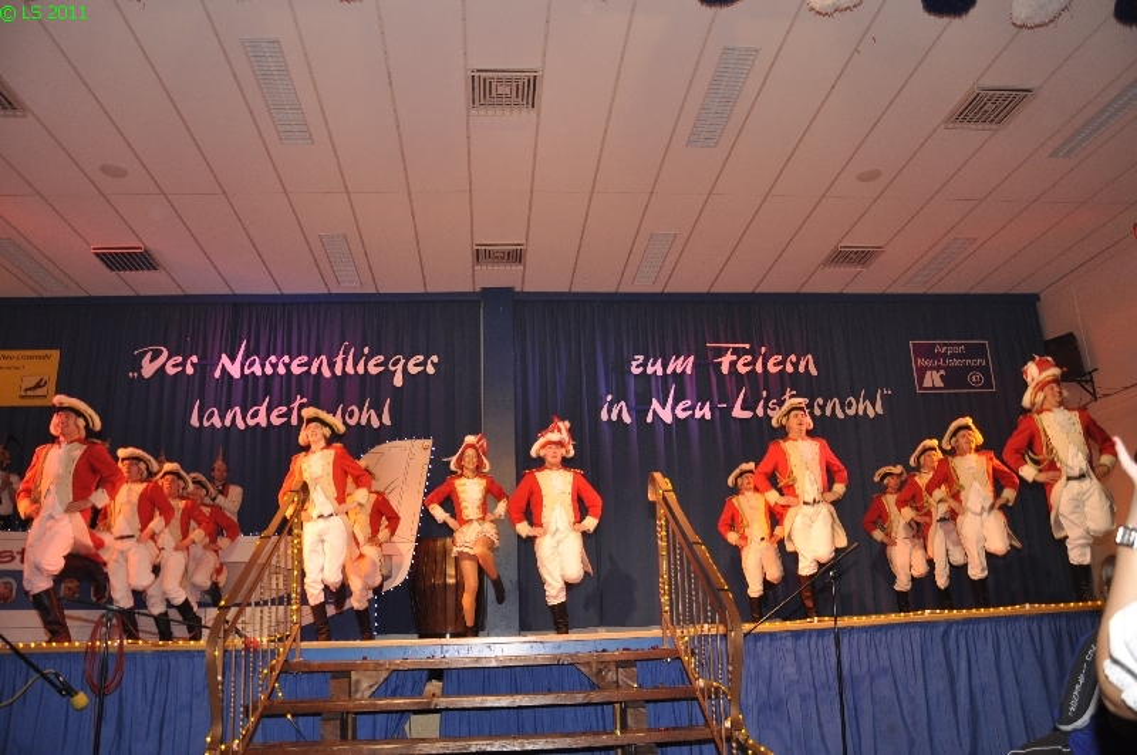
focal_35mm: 27
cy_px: 378
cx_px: 568
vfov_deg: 47.8
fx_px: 852
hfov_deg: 67.5
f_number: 5
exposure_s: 1/60
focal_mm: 18
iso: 400
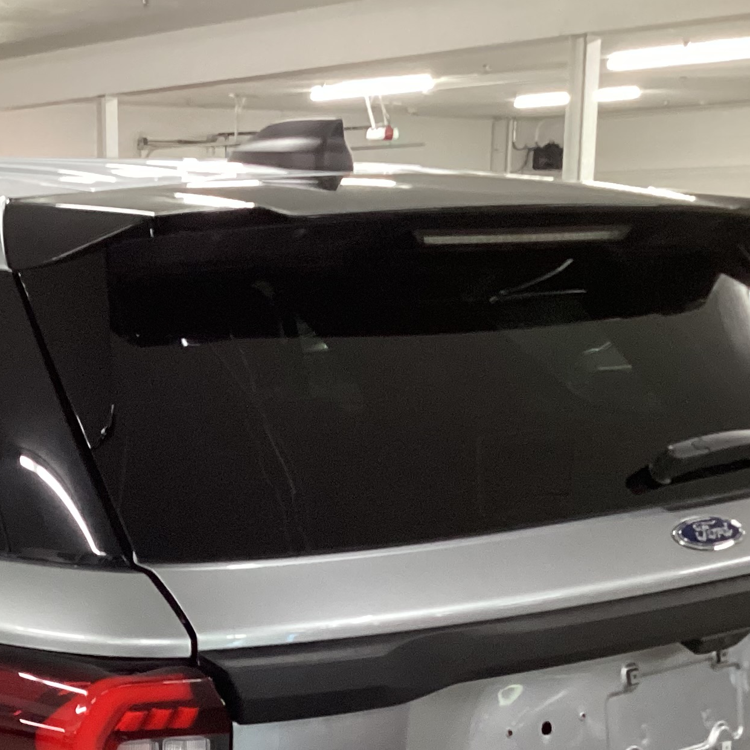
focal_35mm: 72
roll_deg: +0.3
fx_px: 1765
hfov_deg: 23.4
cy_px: 736
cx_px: 91
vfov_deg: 23.1
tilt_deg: -16.9
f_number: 2.4
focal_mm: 3.3
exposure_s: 1/50
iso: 320
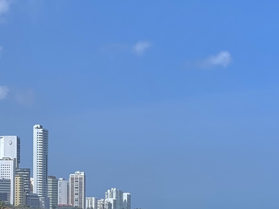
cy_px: 193
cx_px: 83
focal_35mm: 84
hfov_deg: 23.1
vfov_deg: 17.3
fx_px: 677
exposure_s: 1/2114
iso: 25
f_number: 1.8
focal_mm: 4.25
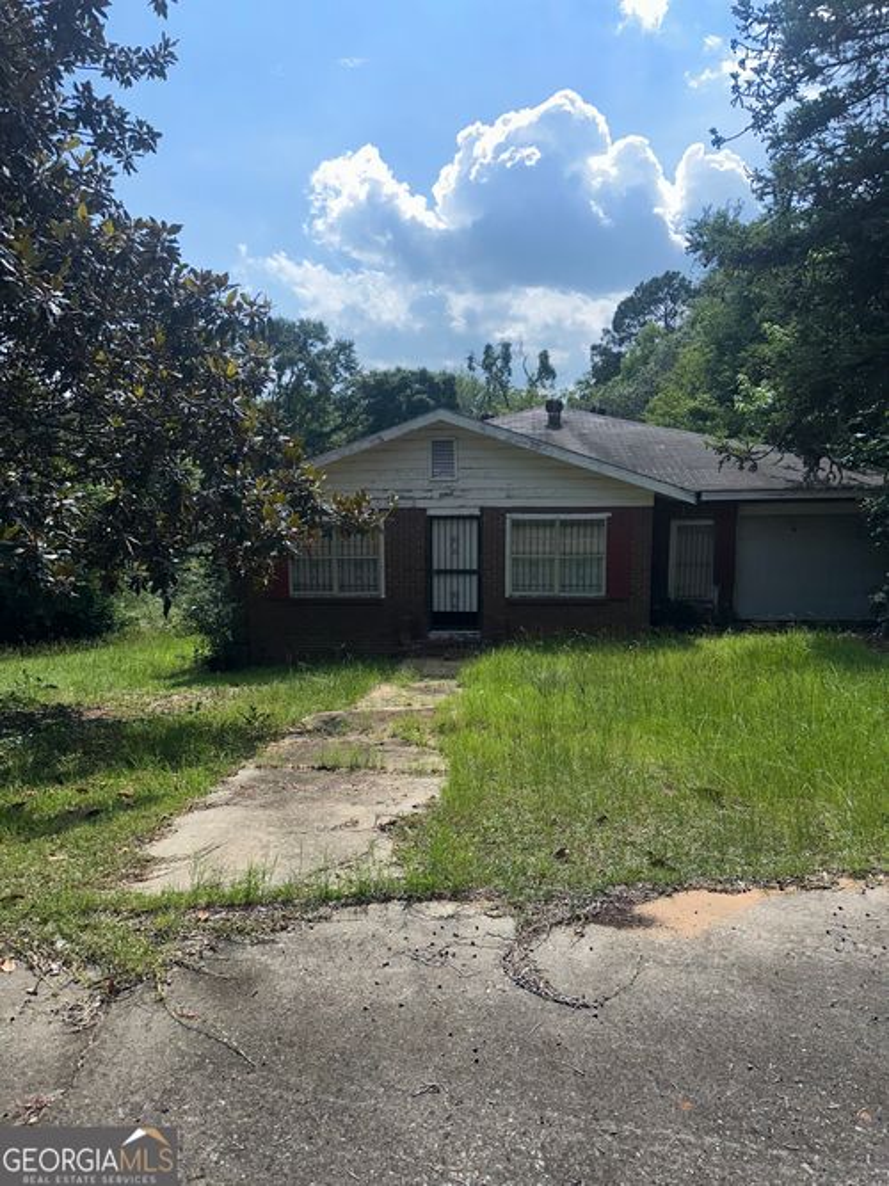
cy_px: 593
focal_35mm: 24
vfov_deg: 71.6
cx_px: 444
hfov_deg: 56.8
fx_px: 822
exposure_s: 1/7042
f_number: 1.78
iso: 50
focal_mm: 6.86
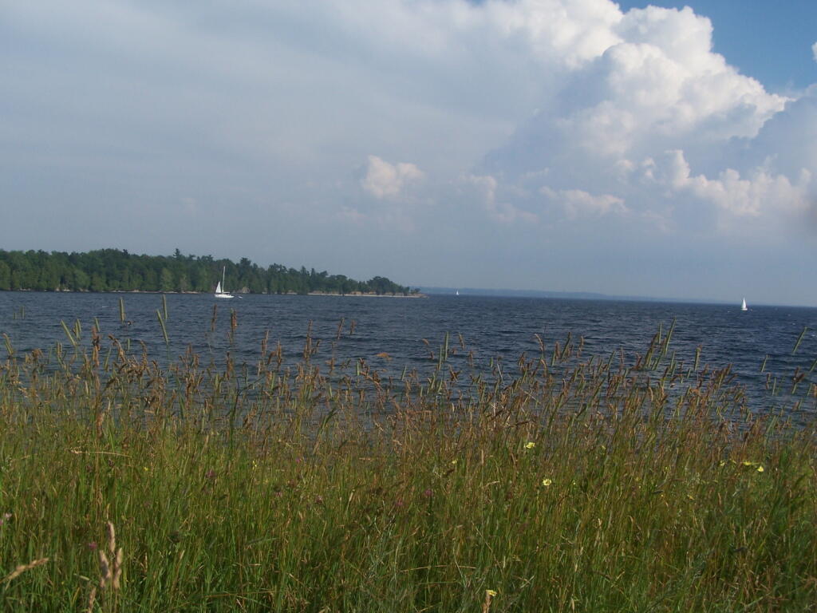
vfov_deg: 37.7
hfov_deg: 49.0
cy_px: 306
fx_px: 897
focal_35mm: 38
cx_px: 408
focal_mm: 6.3
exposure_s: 1/640
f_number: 5.6
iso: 80
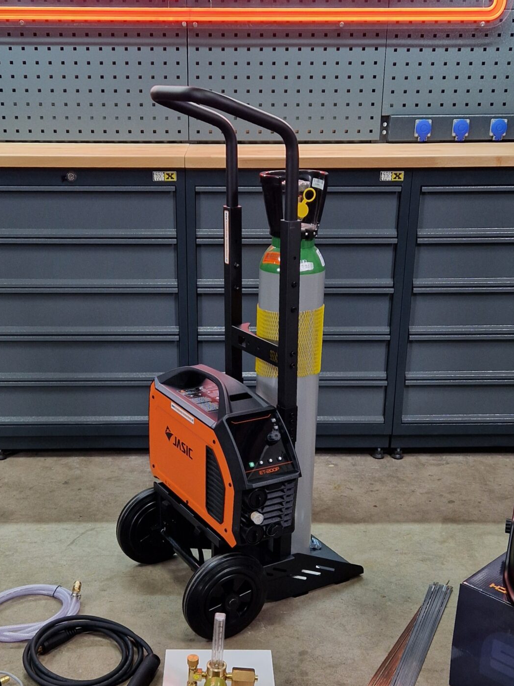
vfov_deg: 44.4
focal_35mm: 42
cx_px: 216
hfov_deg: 34.3
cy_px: 437
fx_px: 832
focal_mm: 5.4
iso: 160
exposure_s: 1/50
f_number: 1.8
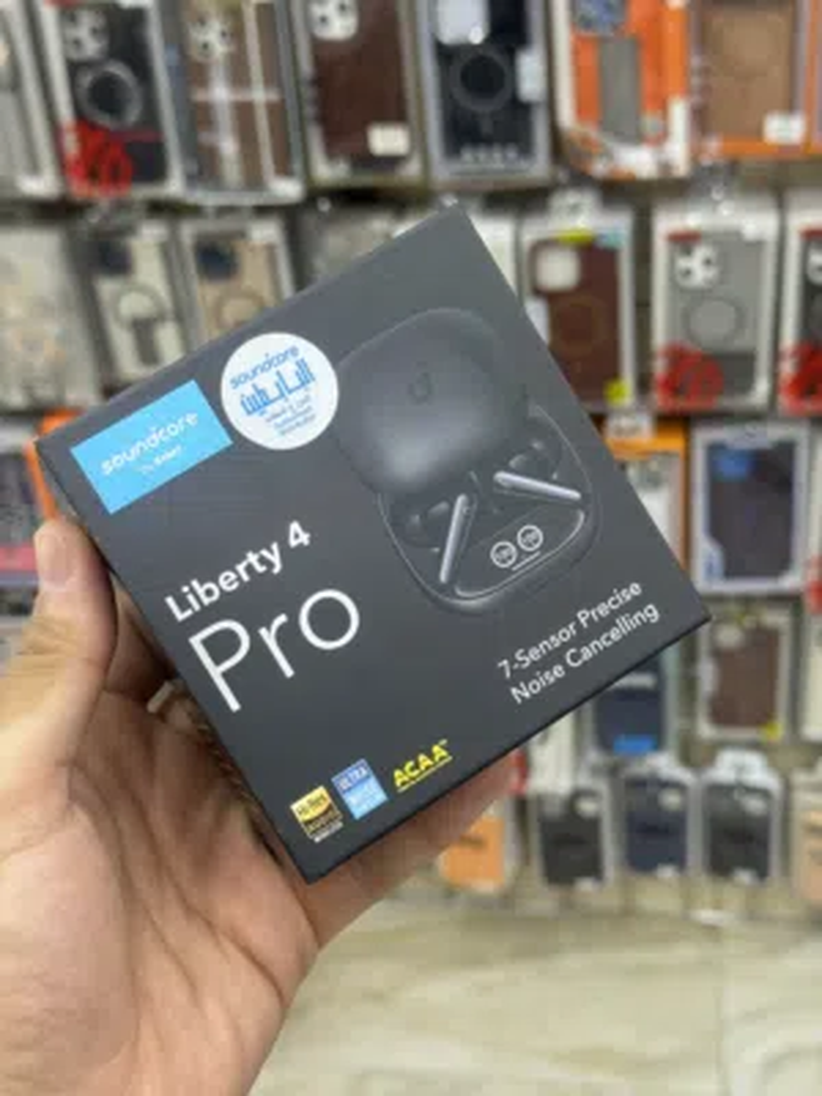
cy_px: 548
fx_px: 1520
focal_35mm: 48
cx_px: 411
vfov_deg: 39.7
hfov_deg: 30.3
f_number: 1.78
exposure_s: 1/409
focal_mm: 6.76
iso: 64
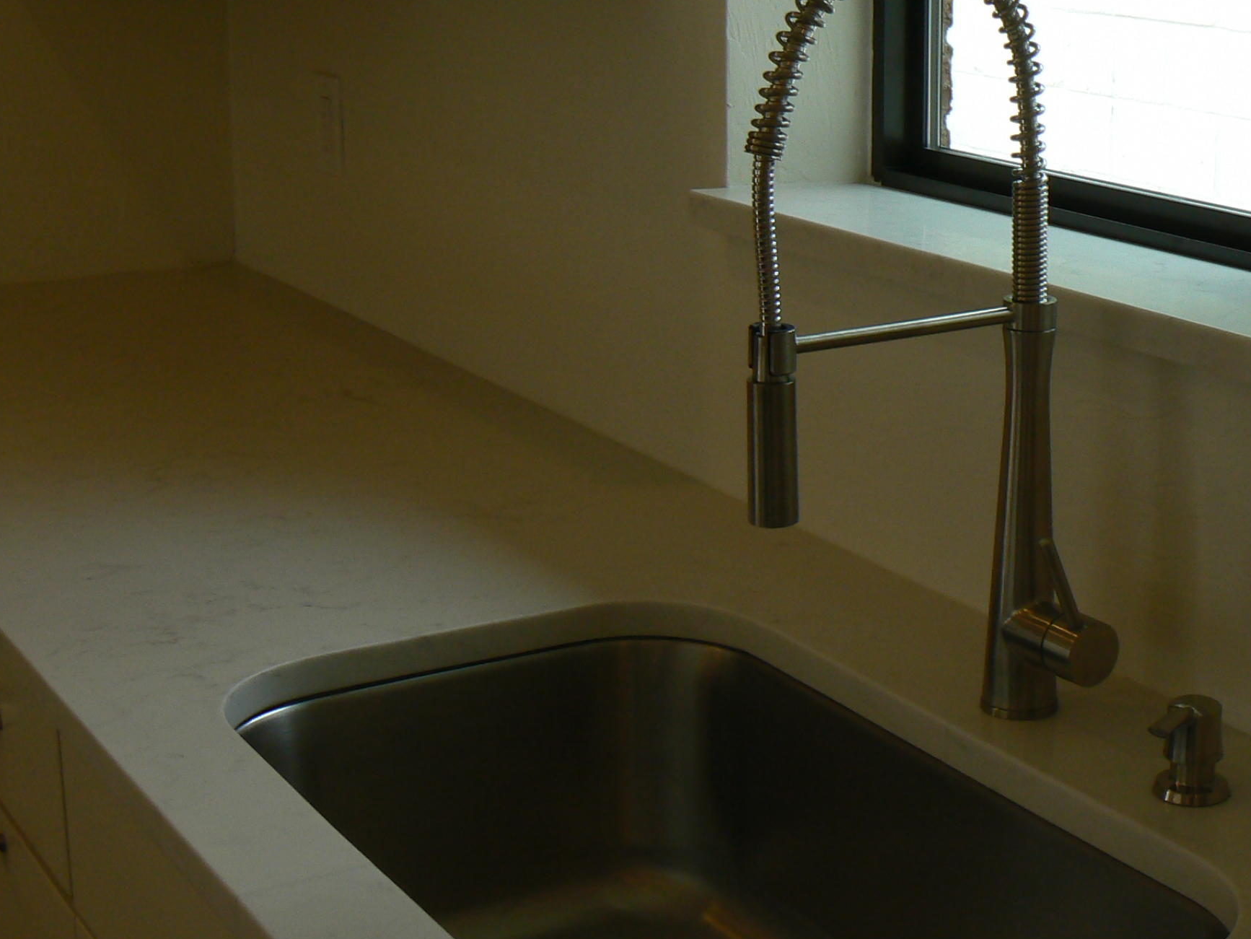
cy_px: 357
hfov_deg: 29.5
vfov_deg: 22.9
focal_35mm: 64
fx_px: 2313
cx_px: 1027
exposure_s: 1/125
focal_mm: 6.2
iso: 80
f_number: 5
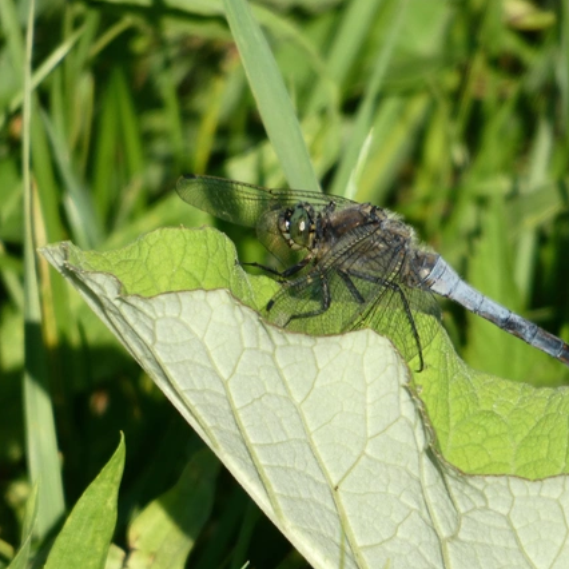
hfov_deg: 1.1
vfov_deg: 1.1
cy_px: 280
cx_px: 326
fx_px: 29662
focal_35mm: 1595
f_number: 5.9
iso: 100
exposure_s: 1/500
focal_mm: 215
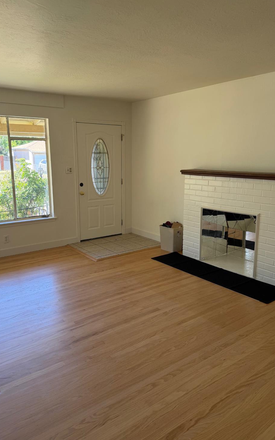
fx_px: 312
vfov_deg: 70.4
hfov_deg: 47.6
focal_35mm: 26
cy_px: 220
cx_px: 126
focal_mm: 6.76
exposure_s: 1/167
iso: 80
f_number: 1.78
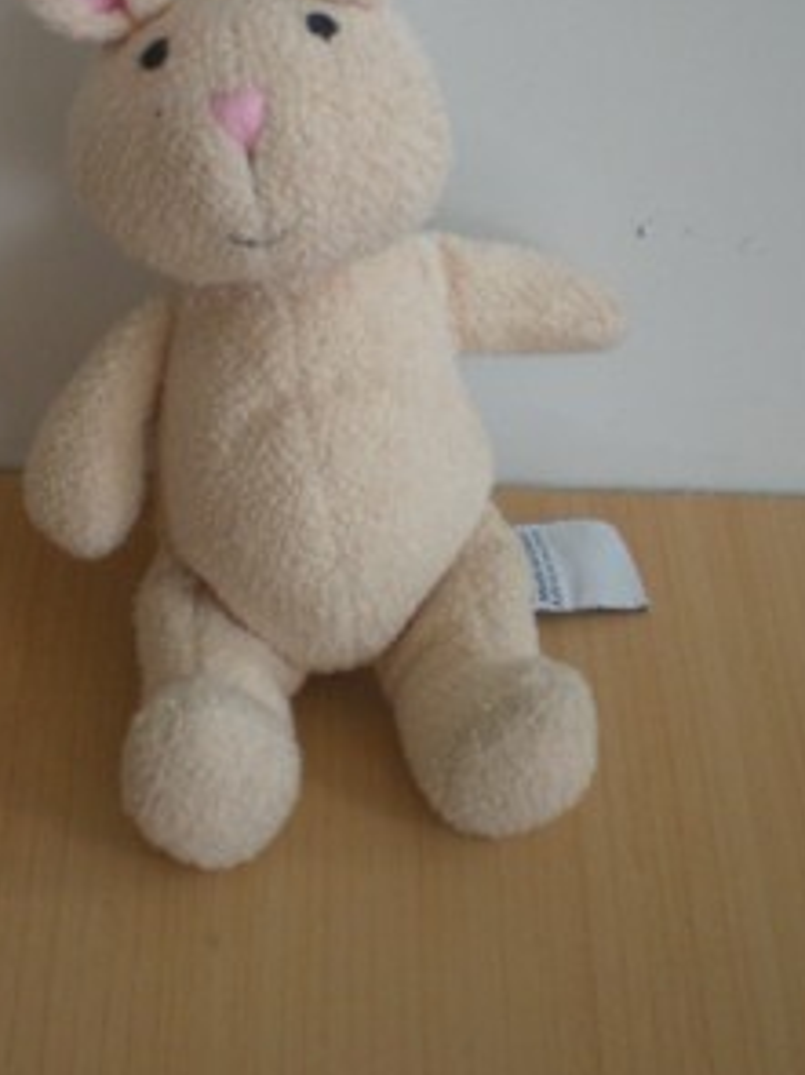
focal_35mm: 67
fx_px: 2079
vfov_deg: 28.7
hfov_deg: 21.9
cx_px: 317
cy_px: 306
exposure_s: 1/61.6
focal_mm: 6.3
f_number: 3.1
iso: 179
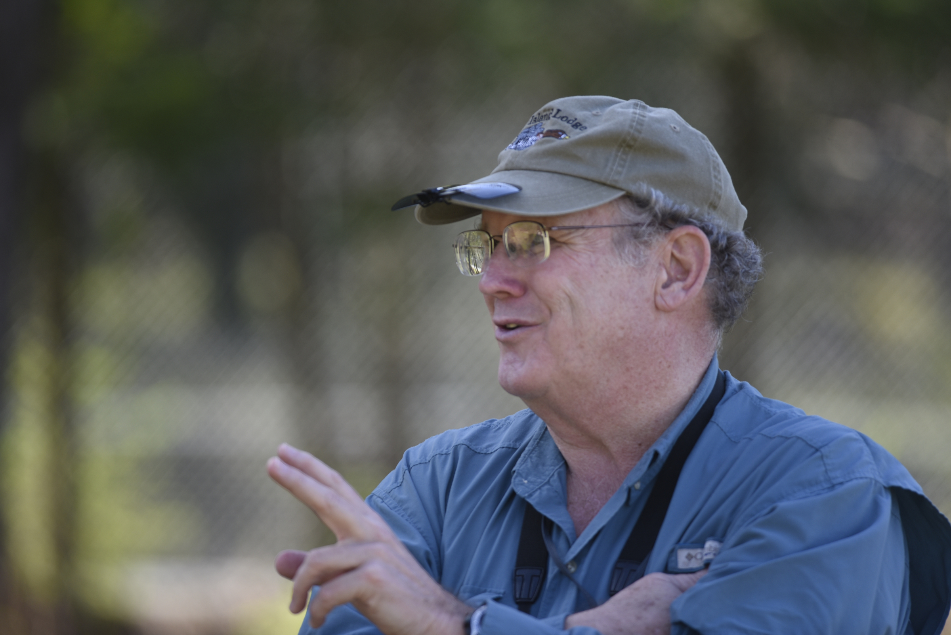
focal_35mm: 300
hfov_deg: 6.9
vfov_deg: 4.6
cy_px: 318
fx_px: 7927
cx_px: 476
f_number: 4
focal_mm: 300
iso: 250
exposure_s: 1/320
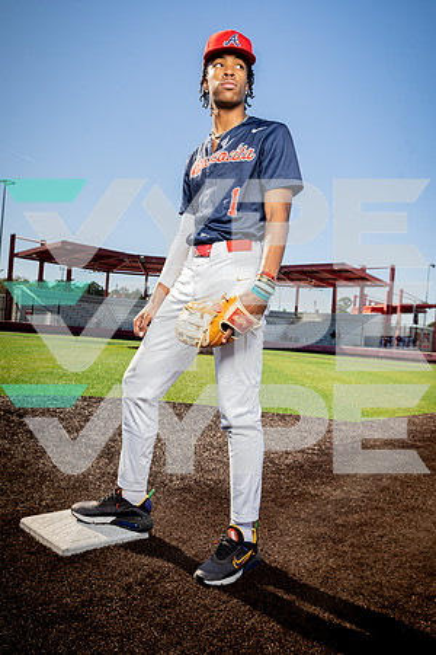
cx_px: 218
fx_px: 545
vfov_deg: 61.9
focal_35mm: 30
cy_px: 328
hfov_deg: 43.6
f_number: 8
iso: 125
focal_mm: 30
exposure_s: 1/250
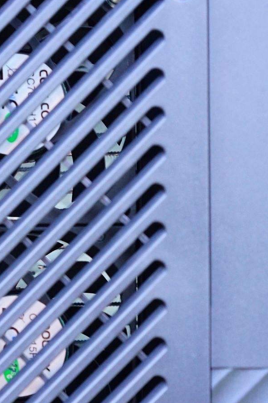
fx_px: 1241
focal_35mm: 111
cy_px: 245
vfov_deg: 18.4
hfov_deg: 12.2
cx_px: 23
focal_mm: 55
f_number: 4
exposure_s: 1/60
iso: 2000
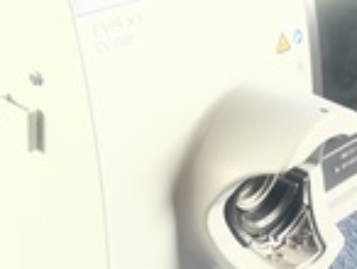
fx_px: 733
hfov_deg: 26.6
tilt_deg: -21.0
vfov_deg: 20.6
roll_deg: -0.2
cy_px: 64
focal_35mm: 71
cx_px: 51
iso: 64
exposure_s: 1/120
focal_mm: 4.2
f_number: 1.6
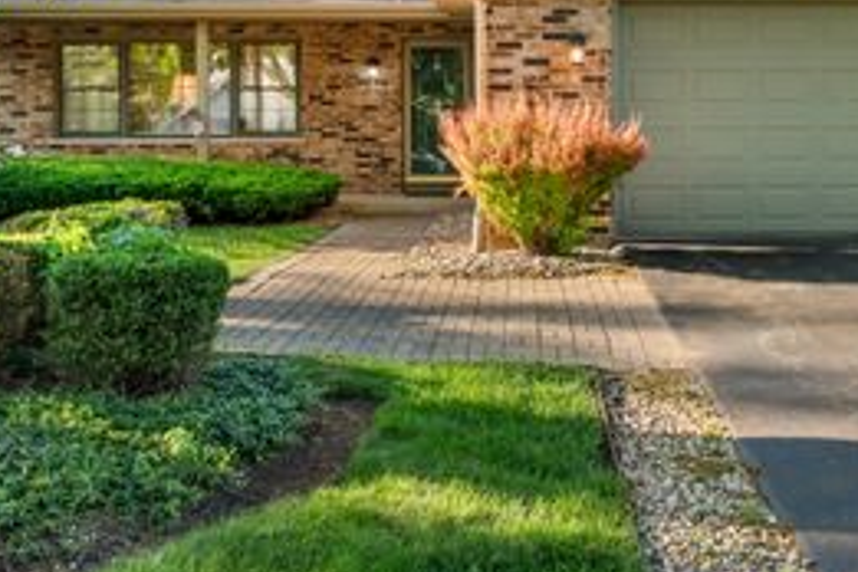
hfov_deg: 42.2
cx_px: 565
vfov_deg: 28.0
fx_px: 1096
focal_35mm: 46
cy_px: 39
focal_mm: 24
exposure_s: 1/160
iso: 640
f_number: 9
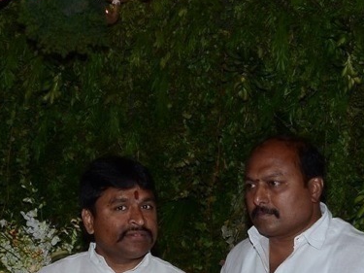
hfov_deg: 23.2
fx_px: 872
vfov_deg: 17.0
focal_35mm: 83
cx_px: 295
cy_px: 327
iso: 500
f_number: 9
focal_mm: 18
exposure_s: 1/125
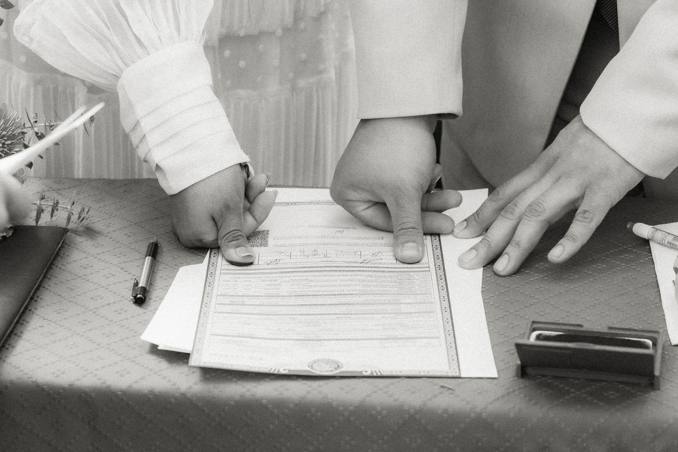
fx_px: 1690
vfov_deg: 15.2
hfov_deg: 22.7
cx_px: 342
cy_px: 256
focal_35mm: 90
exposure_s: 1/200
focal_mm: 75
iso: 2000
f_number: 6.3
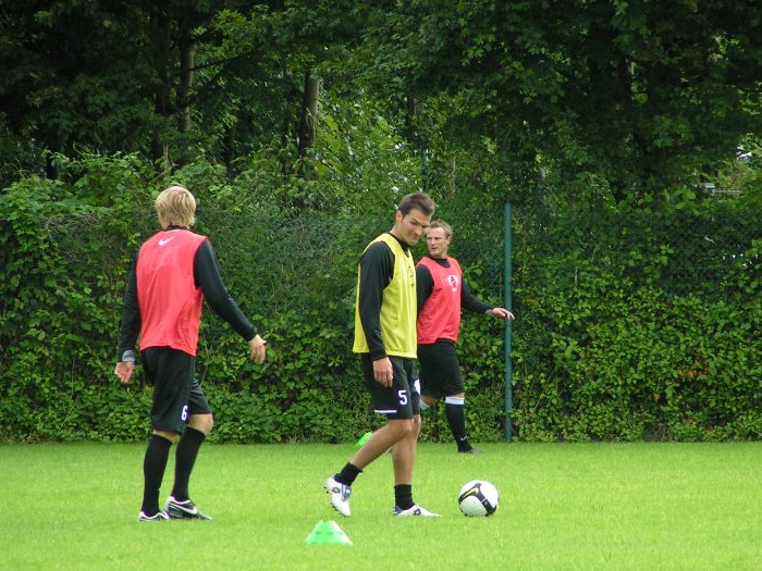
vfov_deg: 3.4
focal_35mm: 434
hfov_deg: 4.6
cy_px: 299
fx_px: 9554
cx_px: 406
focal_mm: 58
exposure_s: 1/400
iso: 125
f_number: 3.5
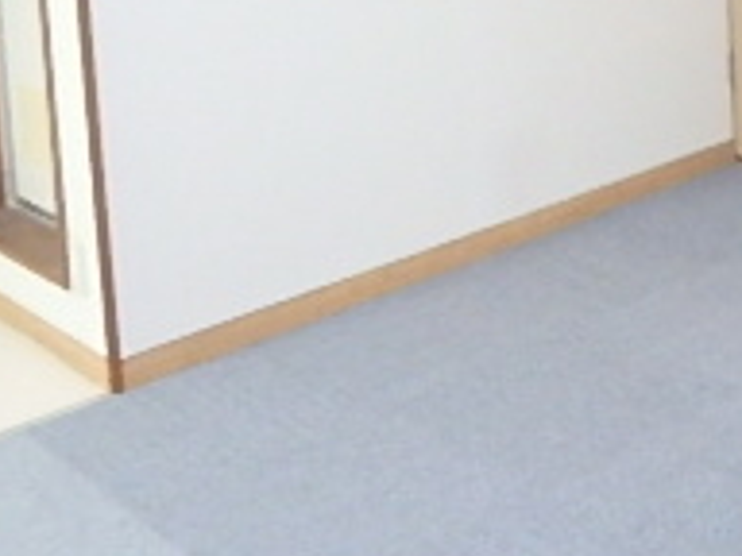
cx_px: 877
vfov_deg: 19.3
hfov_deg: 25.2
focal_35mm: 70
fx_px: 1500
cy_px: -178
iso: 800
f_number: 3.5
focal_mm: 3.7
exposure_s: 1/10
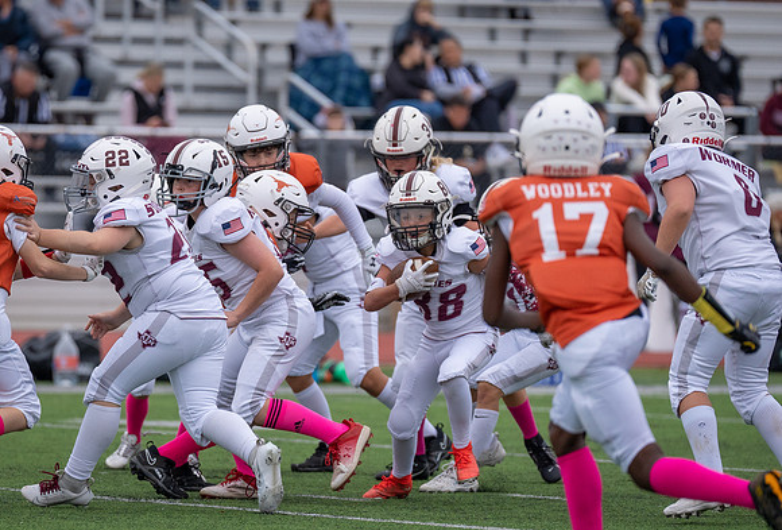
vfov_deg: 3.3
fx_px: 9063
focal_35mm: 415
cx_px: 203
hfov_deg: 4.9
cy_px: 278
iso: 640
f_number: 2.8
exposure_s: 1/1250
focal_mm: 200
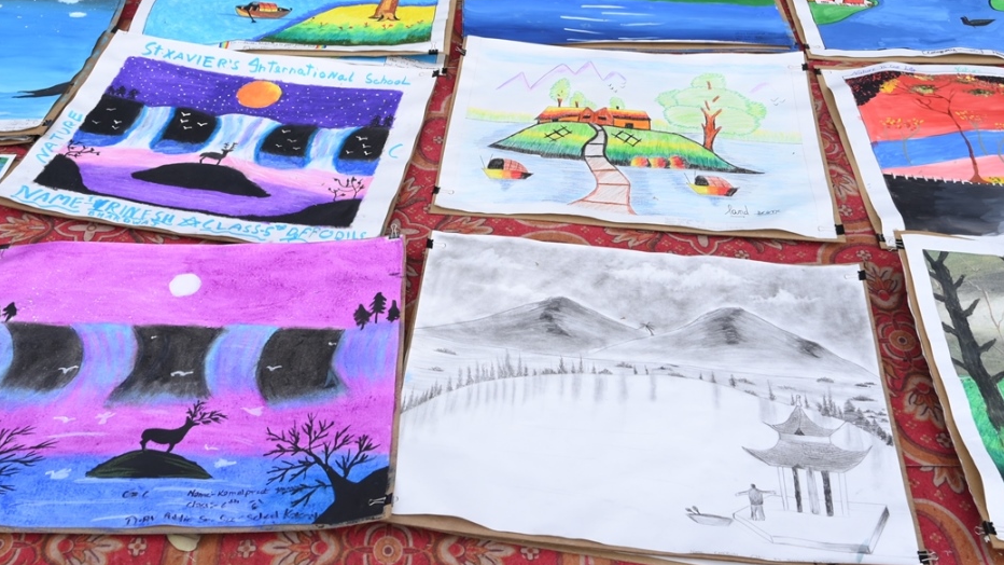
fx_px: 1171
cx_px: 429
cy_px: 130
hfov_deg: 46.3
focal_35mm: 44
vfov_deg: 26.7
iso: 200
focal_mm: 24
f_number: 8
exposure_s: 1/125
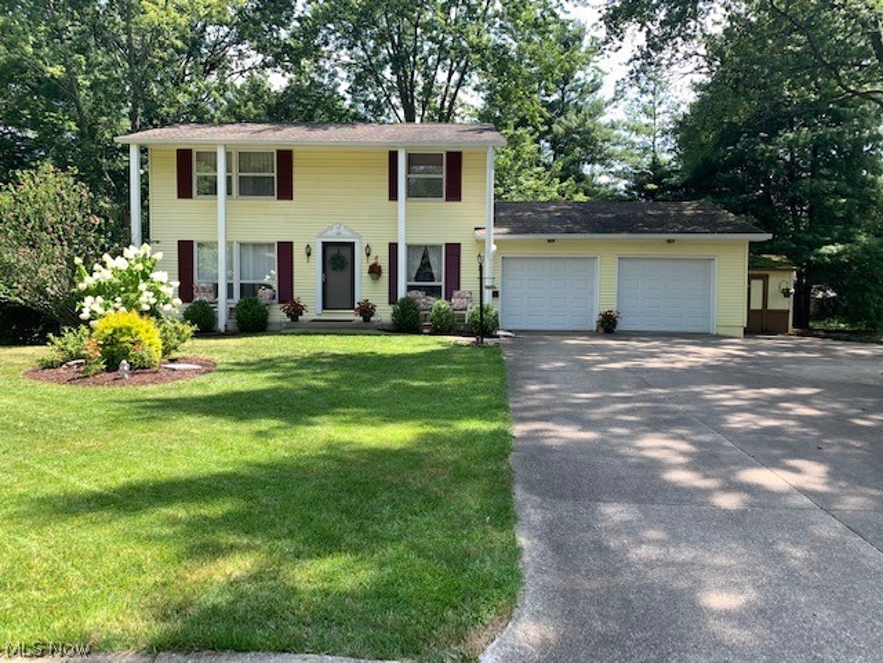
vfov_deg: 53.1
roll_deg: -0.4
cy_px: 332
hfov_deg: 67.3
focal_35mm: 26
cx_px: 442
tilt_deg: -3.4
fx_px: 663
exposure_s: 1/478
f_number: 1.8
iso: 25
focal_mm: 4.25
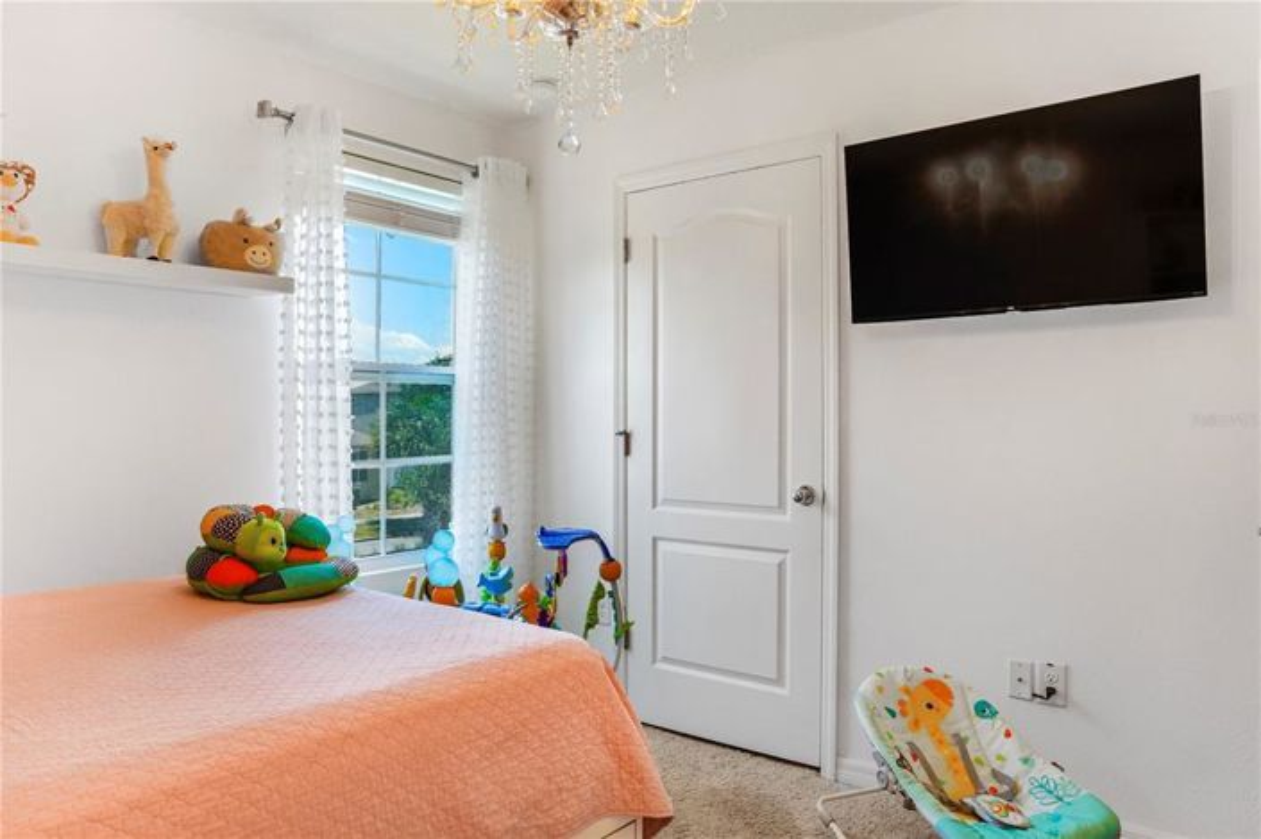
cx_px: 630
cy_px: 420
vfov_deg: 53.1
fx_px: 840
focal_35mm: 24
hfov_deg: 73.8
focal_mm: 16
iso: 640
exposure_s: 1/200
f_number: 5
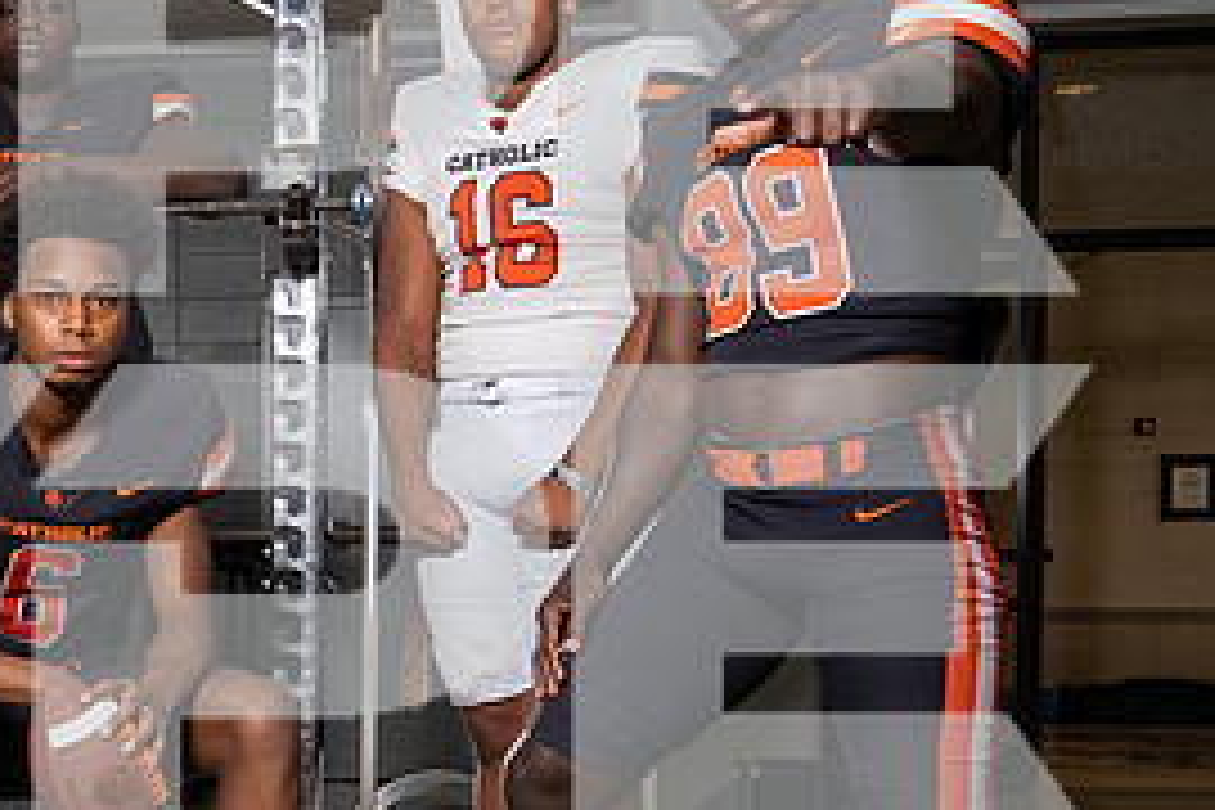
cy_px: 644
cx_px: -182
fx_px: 2092
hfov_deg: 28.8
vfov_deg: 21.6
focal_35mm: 62
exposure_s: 1/250
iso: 800
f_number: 10
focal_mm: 24
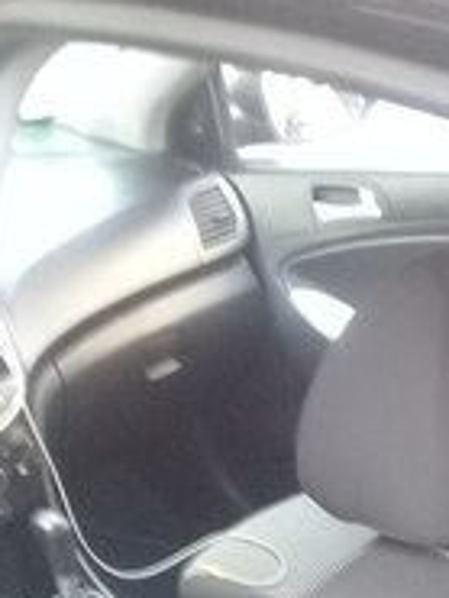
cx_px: 514
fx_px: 1434
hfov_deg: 17.1
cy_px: 740
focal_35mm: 83
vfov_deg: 21.6
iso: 200
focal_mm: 3.3
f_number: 2.2
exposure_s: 1/33
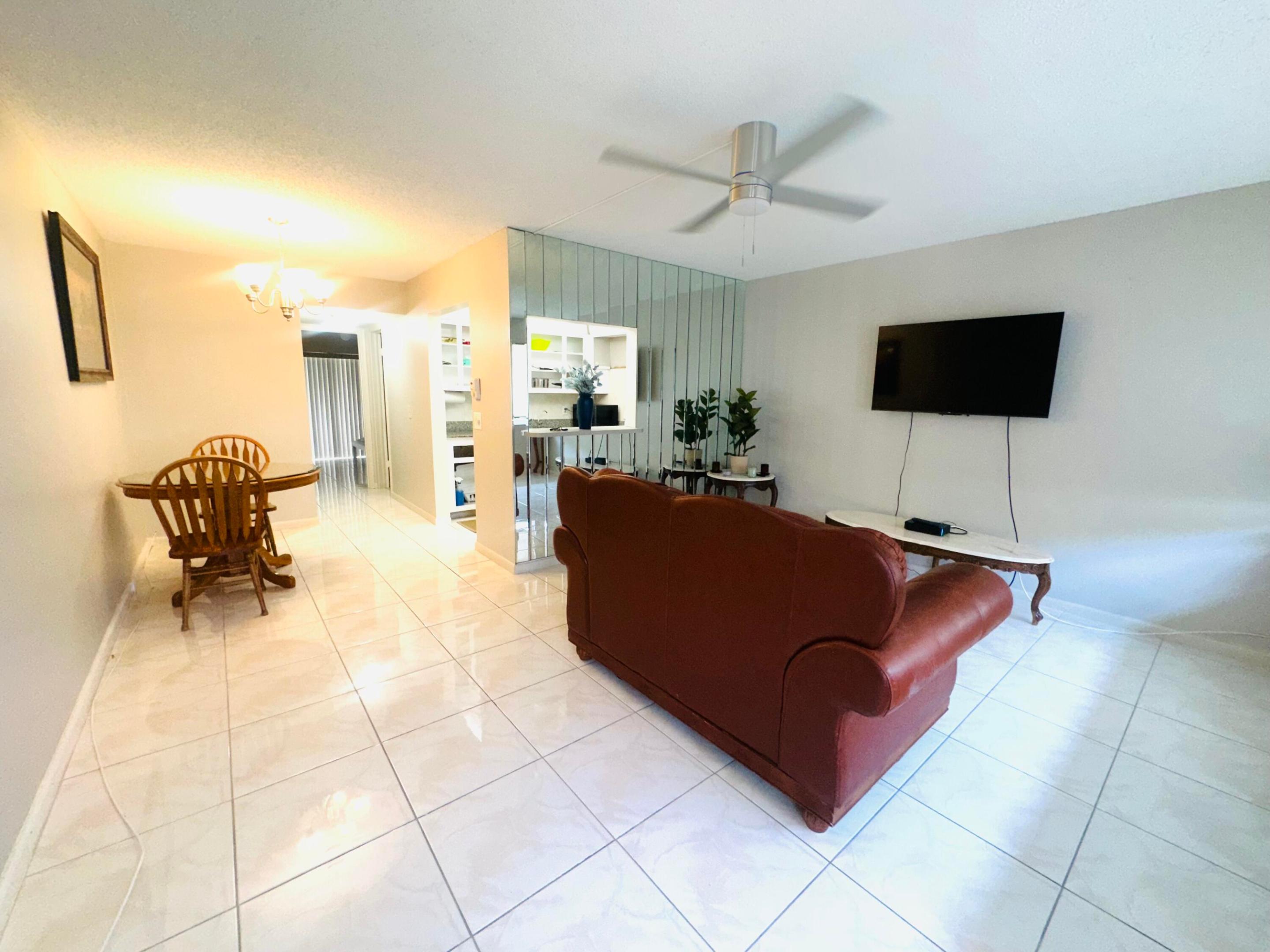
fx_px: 514
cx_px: 635
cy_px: 476
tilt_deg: -8.5
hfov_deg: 102.1
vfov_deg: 85.7
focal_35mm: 14
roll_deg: -1.2
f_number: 2.2
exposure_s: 1/60
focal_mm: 2.22
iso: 80
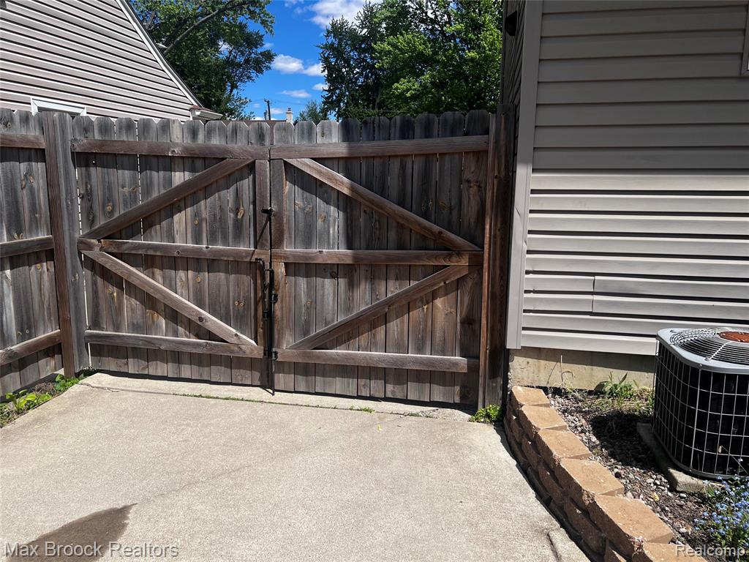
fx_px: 563
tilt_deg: -9.6
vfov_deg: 53.1
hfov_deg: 67.3
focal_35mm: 26
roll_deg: -0.2
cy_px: 281
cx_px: 374
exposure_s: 1/5076
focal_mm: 5.7
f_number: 1.5
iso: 50
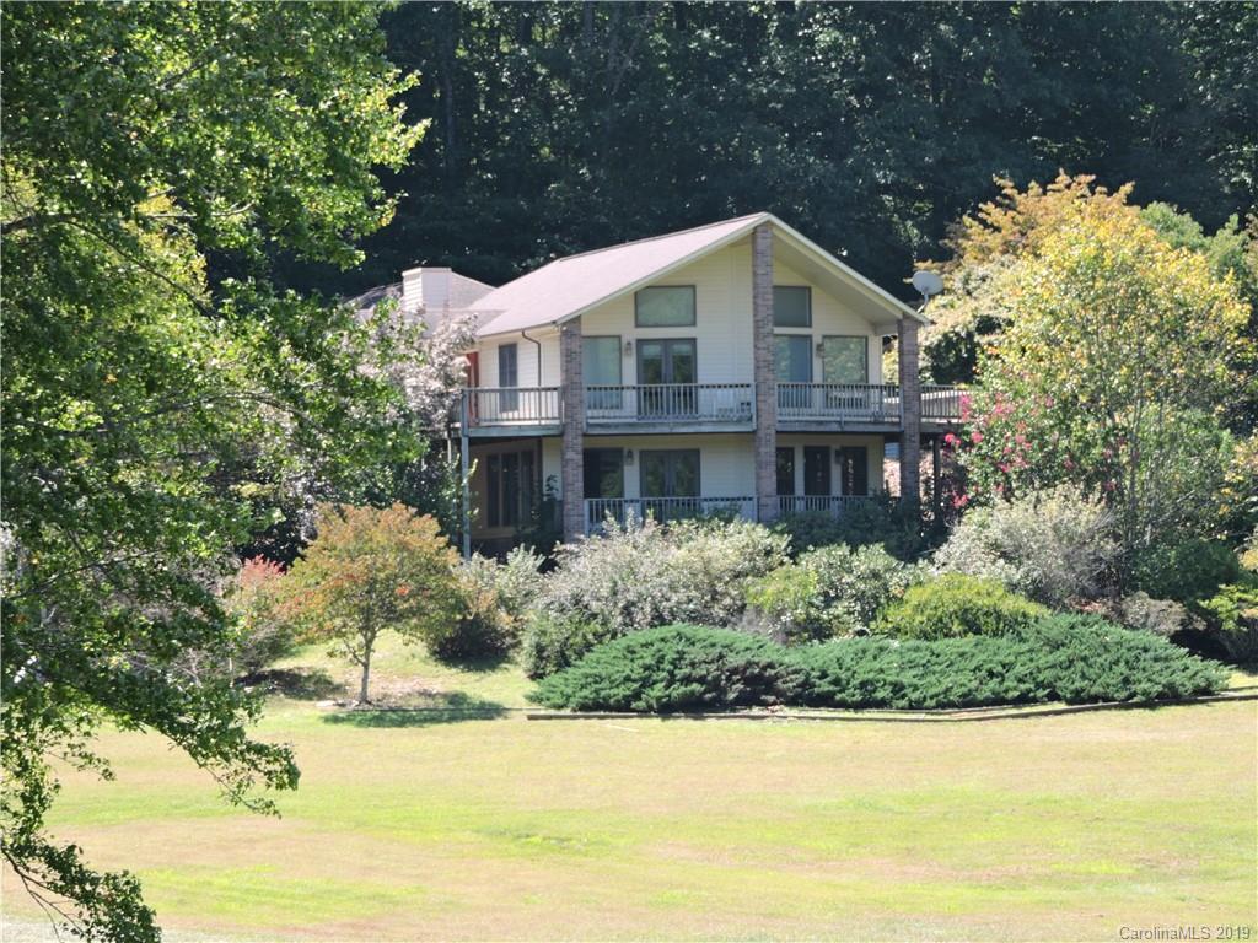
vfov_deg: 8.7
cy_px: 472
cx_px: 629
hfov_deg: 11.6
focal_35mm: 170
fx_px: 6178
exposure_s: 1/125
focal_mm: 30.3
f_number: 4.5
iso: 100
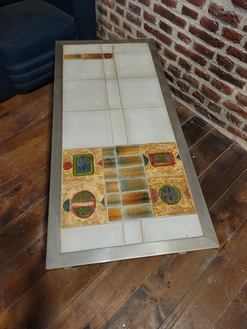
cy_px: 164
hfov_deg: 53.1
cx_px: 124
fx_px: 247
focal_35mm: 26
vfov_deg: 67.3
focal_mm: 5.4
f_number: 1.8
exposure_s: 1/11
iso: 125
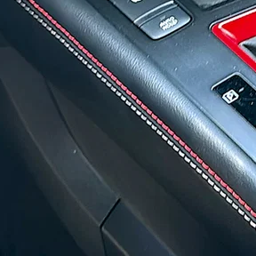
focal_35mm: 88
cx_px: 308
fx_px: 736
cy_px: 34
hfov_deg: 18.7
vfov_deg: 19.4
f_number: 1.78
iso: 125
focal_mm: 6.86
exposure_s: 1/42
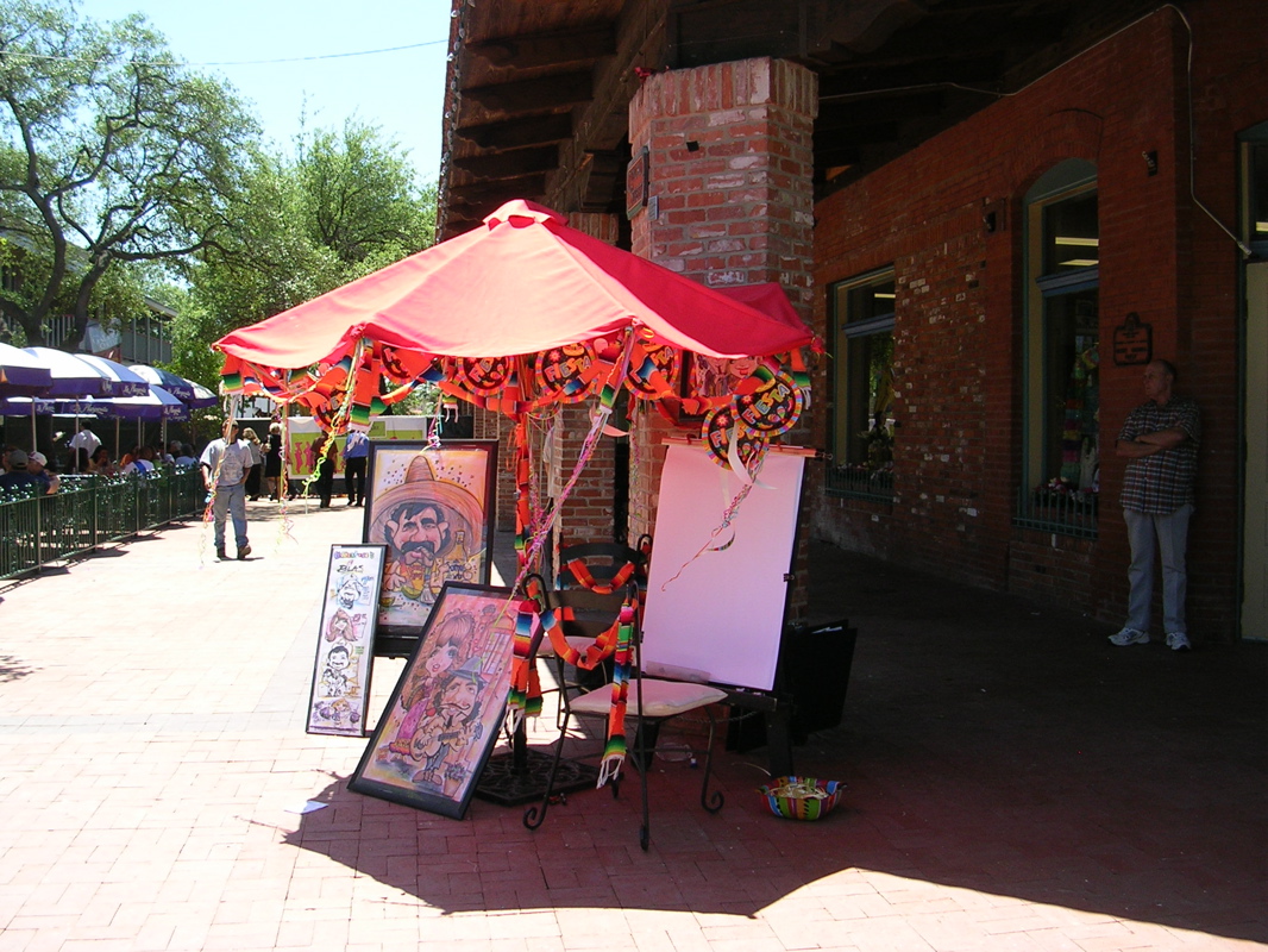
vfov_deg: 37.7
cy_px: 476
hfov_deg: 49.0
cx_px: 634
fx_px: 1392
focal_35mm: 38
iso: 50
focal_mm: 5.8
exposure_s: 1/380
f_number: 2.8
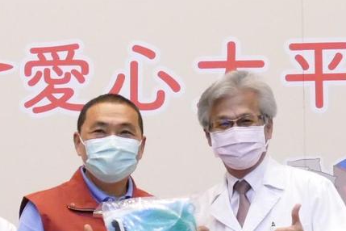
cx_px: 38
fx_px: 1701
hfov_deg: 11.5
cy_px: 264
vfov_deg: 7.7
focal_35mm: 177
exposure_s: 1/60
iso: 1600
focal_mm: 13.7
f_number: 3.1
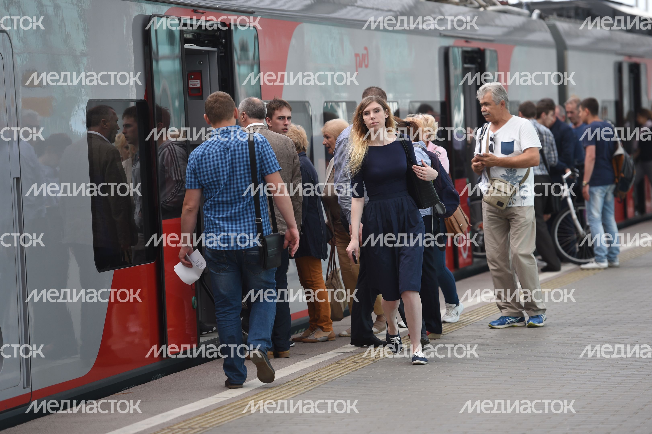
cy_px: 217
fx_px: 2987
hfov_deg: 12.5
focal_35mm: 165
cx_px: 326
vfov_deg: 8.3
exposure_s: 1/1250
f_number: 3.5
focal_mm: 165
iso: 640
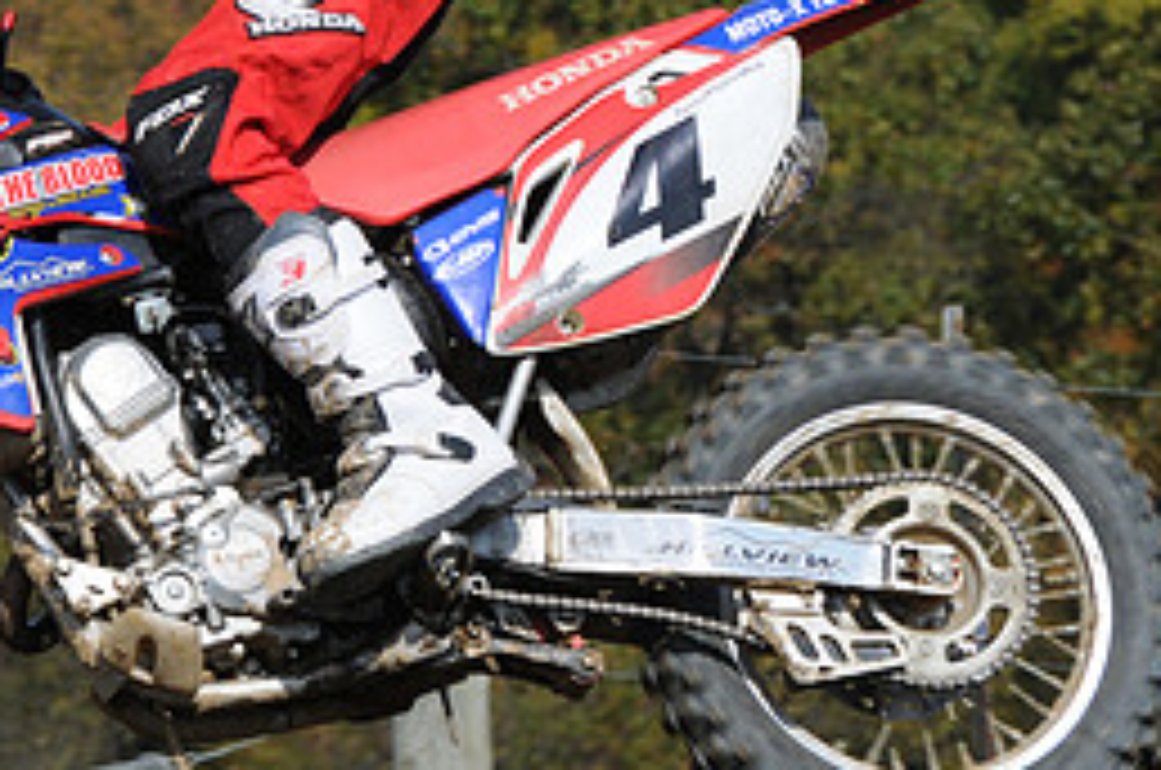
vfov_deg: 4.0
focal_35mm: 344
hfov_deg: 6.0
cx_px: 72
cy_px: 52
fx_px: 11073
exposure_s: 1/1000
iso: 400
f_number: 10
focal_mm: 102
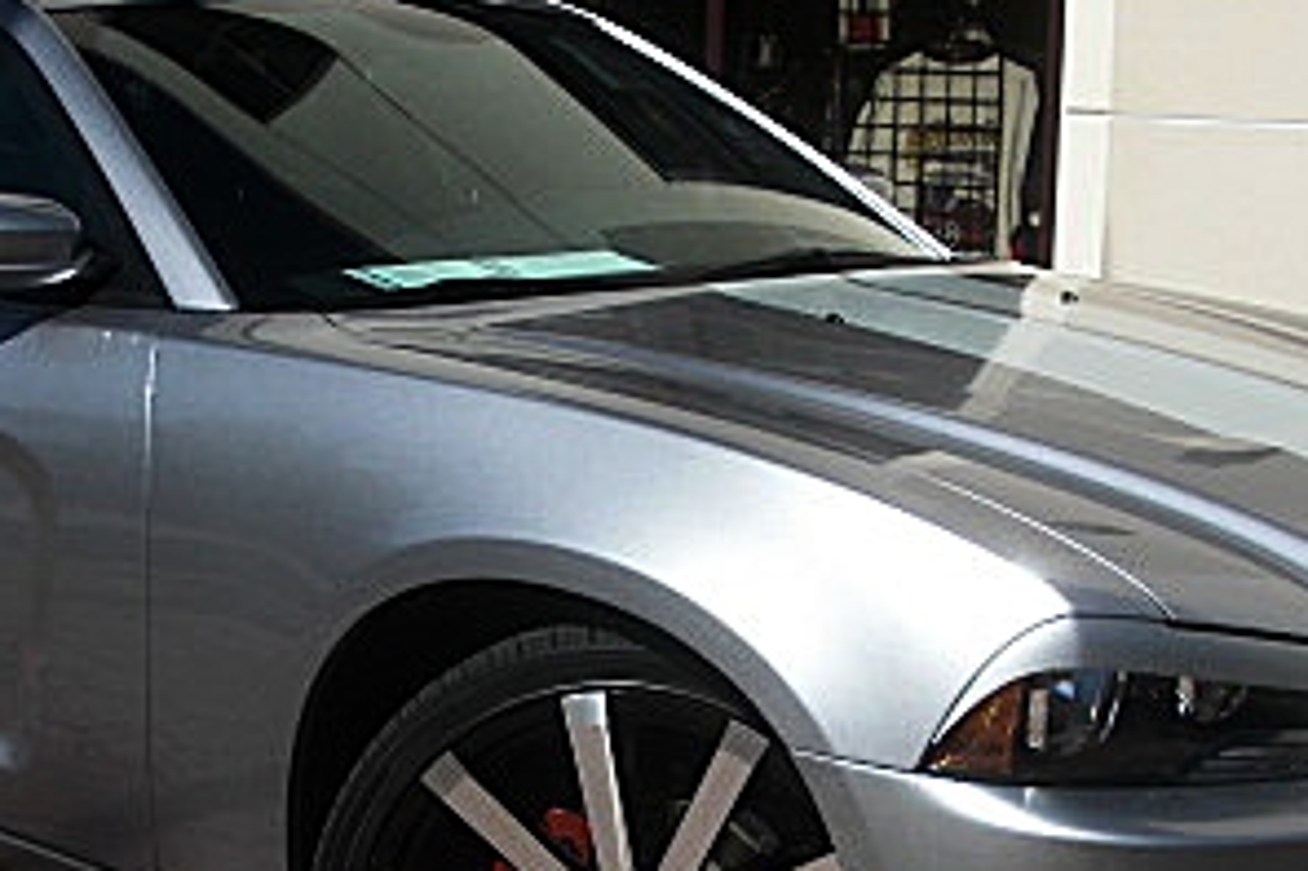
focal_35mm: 81
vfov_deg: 16.7
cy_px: 650
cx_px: 477
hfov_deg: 25.0
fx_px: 2941
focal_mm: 6.3
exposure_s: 1/200
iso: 50
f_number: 7.9
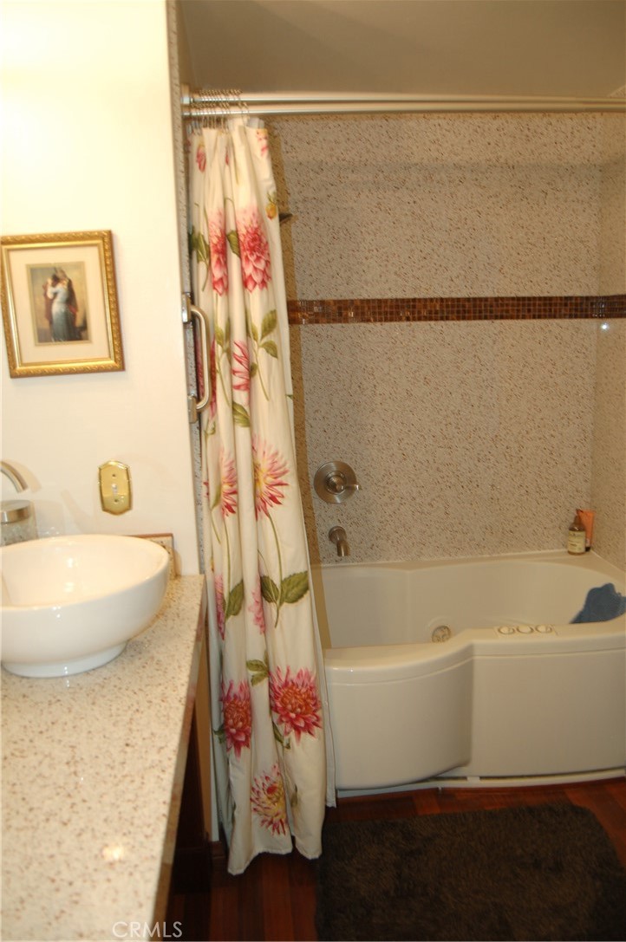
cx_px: 313
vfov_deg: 67.4
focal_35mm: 27
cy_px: 471
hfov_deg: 47.8
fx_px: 706
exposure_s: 1/10
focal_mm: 18
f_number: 3.5
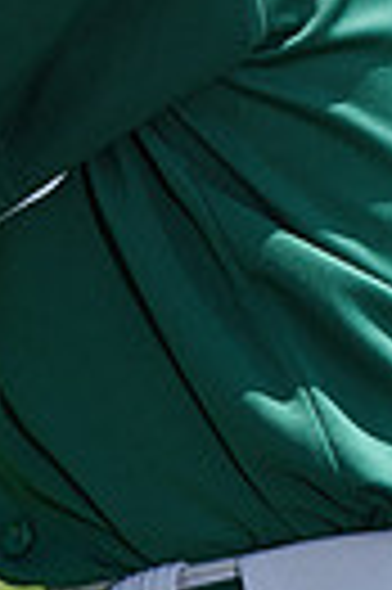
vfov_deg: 3.1
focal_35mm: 666
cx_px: 61
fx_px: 10906
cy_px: -513
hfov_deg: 2.1
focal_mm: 150
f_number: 10
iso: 200
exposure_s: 1/200
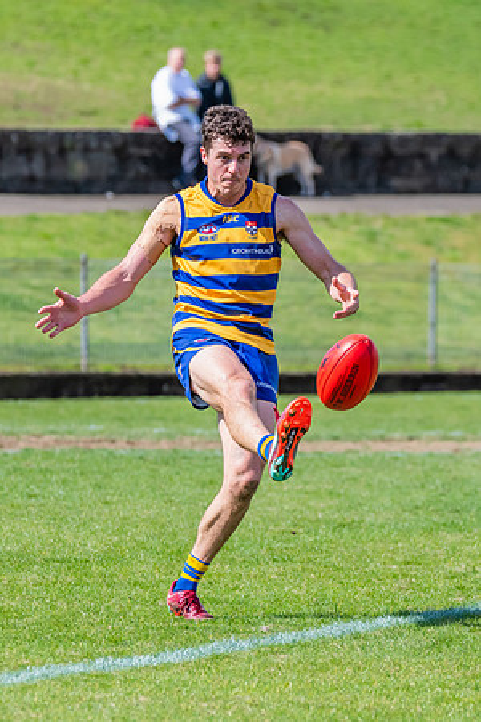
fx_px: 9502
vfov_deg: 4.3
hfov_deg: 2.9
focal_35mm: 474
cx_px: 236
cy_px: 377
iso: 800
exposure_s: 1/1600
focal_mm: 260
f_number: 7.1
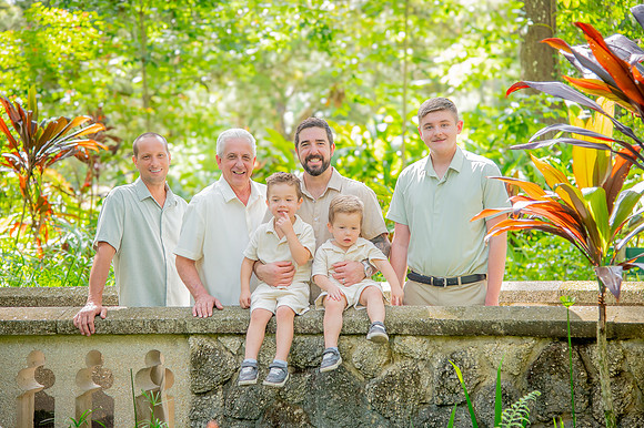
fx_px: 1609
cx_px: 326
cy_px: 210
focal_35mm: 90
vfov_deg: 15.2
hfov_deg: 22.6
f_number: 4
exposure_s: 1/250
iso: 640
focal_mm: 82
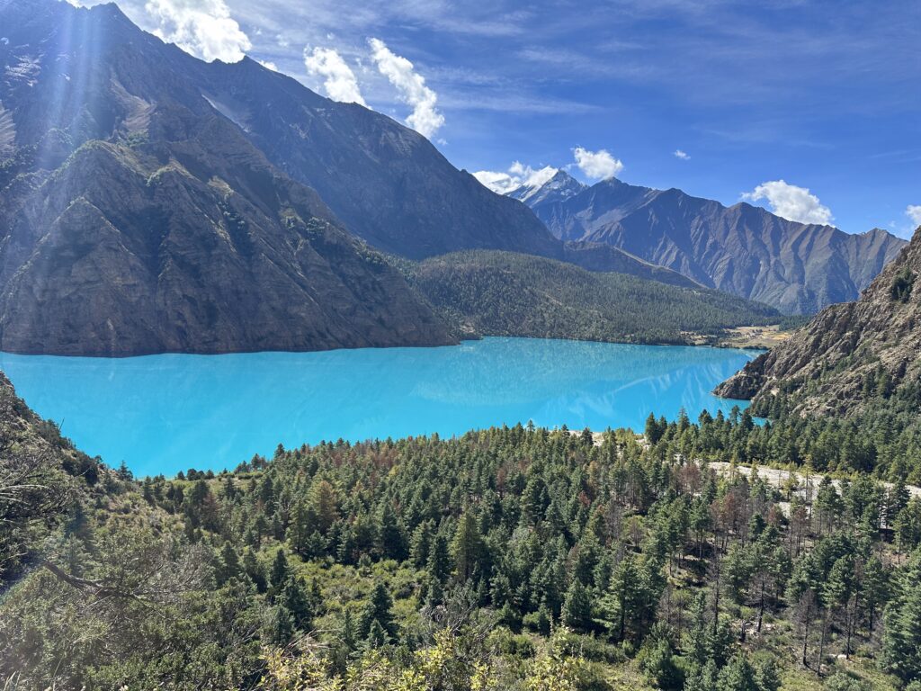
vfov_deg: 56.8
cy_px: 346
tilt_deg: -4.4
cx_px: 460
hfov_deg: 71.6
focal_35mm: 24
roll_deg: -0.8
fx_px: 639
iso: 80
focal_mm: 6.86
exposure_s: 1/2882
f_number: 1.78
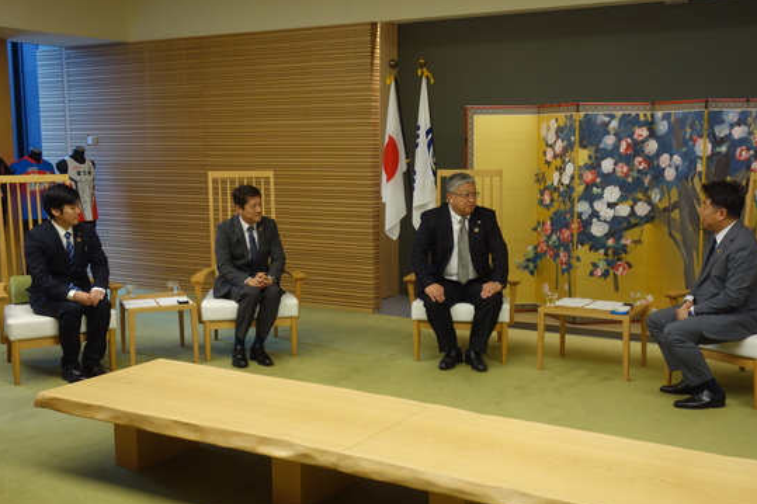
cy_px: 257
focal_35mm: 43
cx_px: 392
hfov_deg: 45.4
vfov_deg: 31.2
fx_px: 904
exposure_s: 1/50
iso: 125
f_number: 2.8
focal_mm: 14.07
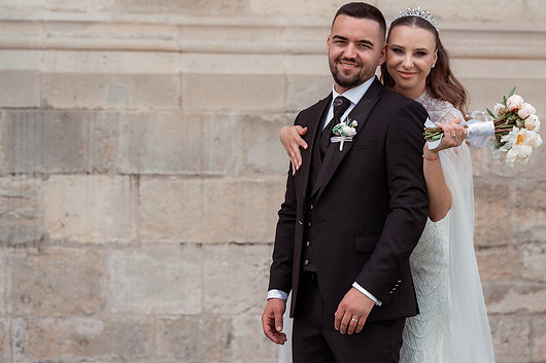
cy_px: 208
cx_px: 315
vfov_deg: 13.5
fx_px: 1531
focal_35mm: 101
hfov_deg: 20.2
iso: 200
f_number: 3.2
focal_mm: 85
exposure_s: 1/640
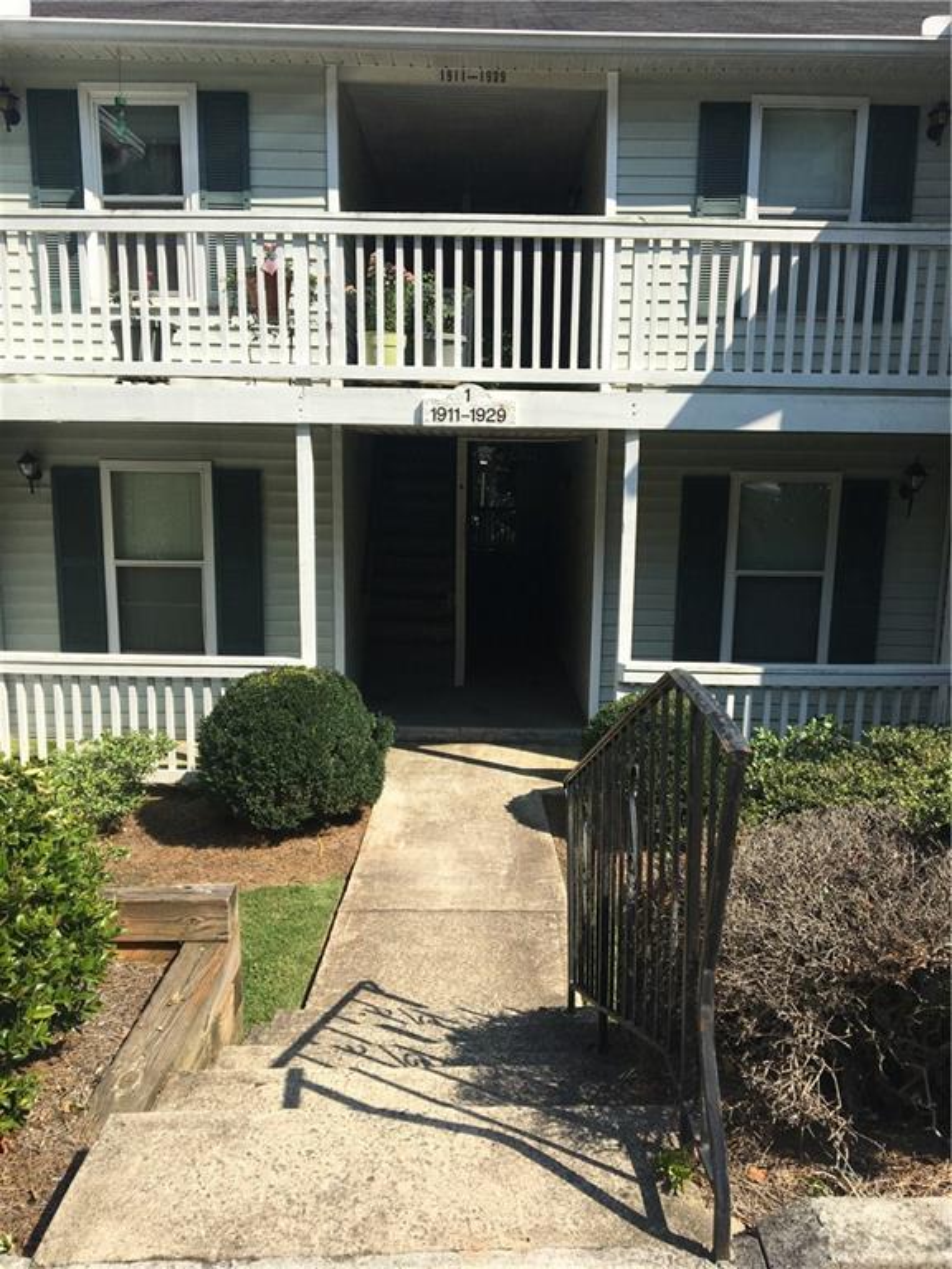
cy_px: 634
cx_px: 476
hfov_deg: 48.2
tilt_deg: -9.4
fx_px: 1063
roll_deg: -1.1
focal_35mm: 29
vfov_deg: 61.7
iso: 25
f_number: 2.2
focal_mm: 4.15
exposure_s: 1/1972
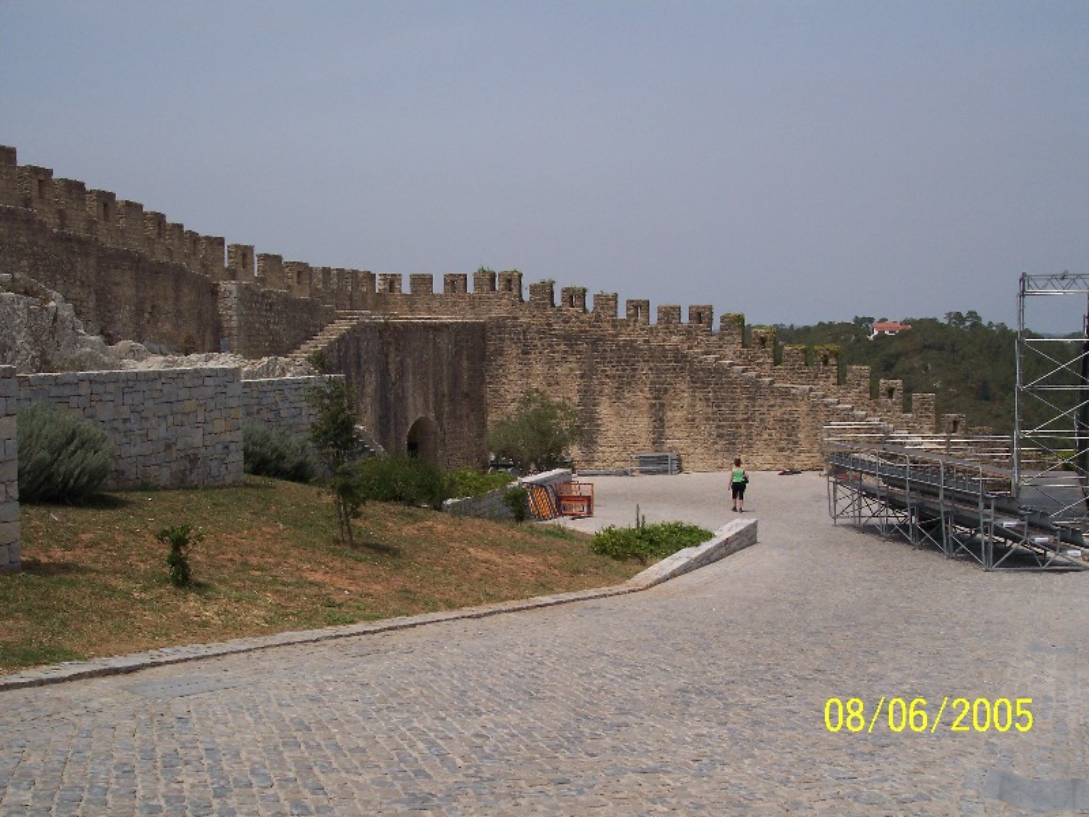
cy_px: 408
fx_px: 1195
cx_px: 544
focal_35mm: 38
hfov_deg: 49.0
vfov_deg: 37.7
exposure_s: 1/1000
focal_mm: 8
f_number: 4.8
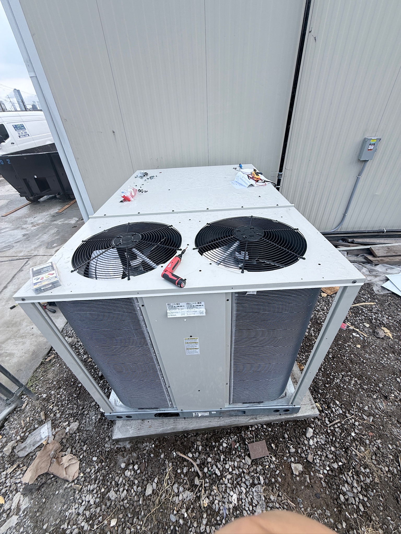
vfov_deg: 102.1
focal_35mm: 14
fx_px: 216
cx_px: 200
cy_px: 267
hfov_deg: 85.7
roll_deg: +2.6
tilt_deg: -33.1
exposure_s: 1/841
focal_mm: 2.22
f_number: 2.2
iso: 50
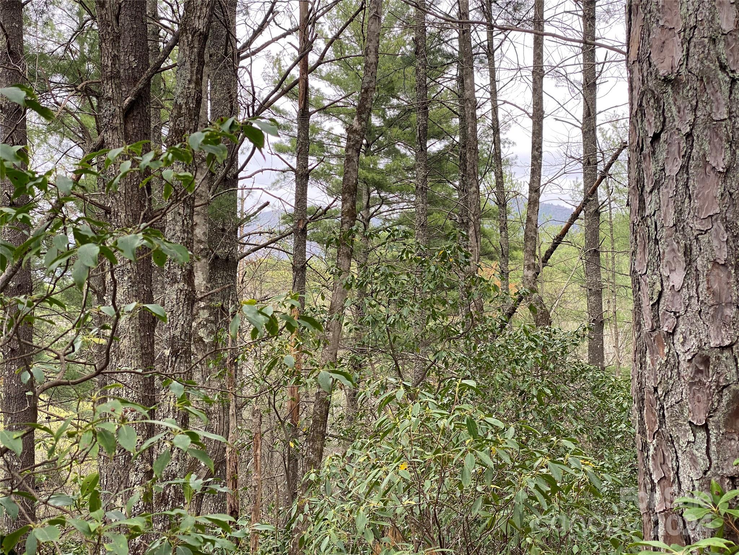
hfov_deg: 36.8
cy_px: 278
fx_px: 1110
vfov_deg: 28.0
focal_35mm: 52
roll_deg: +0.3
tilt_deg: +2.6
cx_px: 370
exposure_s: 1/122
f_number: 2
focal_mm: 6
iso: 32
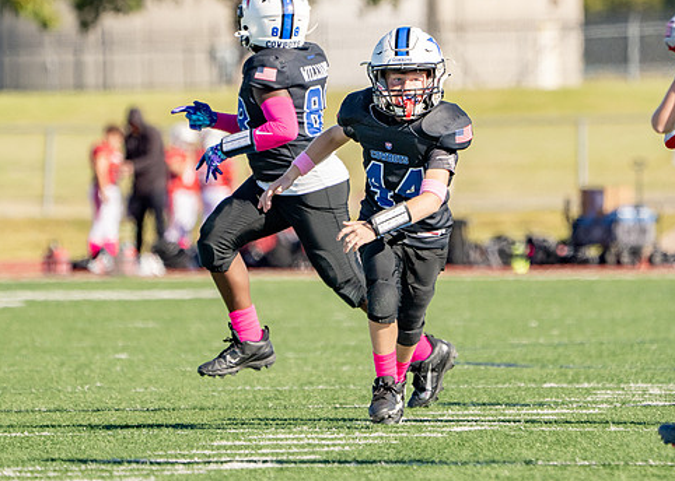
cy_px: 204
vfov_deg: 2.3
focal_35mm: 613
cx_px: 374
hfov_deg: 3.3
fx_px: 11748
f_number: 5.6
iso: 320
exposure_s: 1/2000
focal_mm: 324
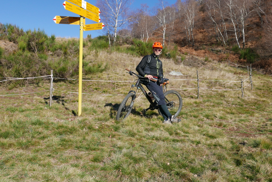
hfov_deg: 58.7
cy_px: 91
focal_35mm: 32
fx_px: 242
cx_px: 136
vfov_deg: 41.2
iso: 200
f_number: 5.6
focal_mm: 14.4
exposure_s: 1/800
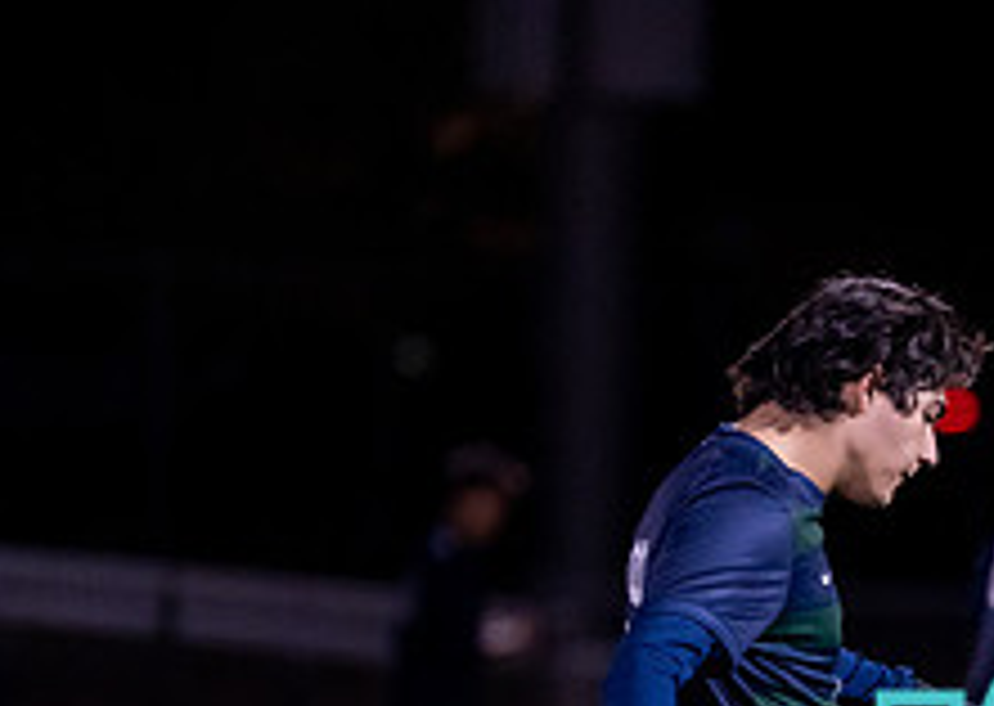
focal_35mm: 674
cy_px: 802
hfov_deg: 3.0
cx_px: 1037
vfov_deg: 2.1
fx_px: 18992
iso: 2500
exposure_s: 1/1000
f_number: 2.8
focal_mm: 200
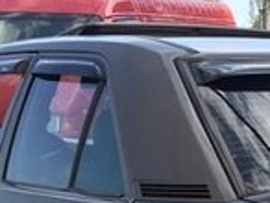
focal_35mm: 131
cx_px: 366
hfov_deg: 14.3
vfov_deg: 10.7
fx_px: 1023
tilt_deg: -14.4
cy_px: 355
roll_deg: +0.8
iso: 25
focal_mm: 4.15
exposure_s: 1/381
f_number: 2.2
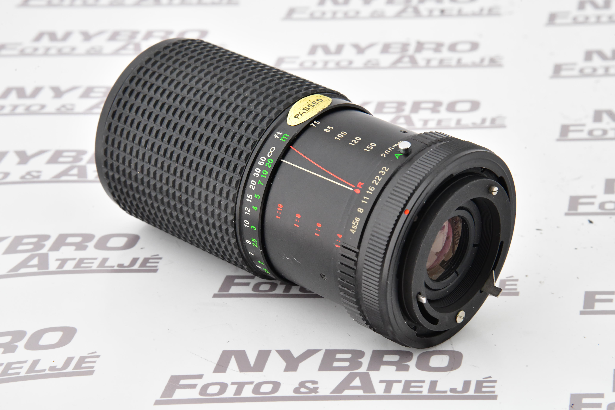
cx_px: 308
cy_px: 205
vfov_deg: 11.4
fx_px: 2050
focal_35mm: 120
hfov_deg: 17.1
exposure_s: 1/100
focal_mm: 120
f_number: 18
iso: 3200
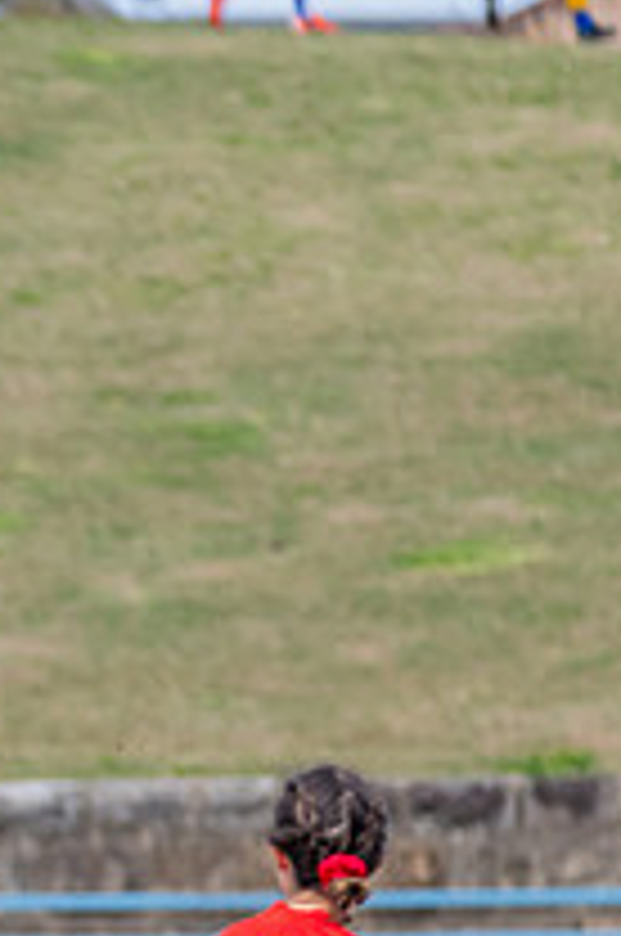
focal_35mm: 1204
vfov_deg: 1.7
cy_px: 922
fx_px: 31255
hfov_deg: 1.1
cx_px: -836
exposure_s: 1/1600
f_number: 7.1
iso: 800
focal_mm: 320
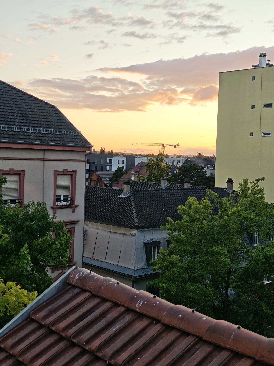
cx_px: 137
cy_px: 183
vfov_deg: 41.2
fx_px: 485
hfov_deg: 31.5
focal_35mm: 46
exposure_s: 1/536
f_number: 1.62
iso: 50
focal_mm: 6.55
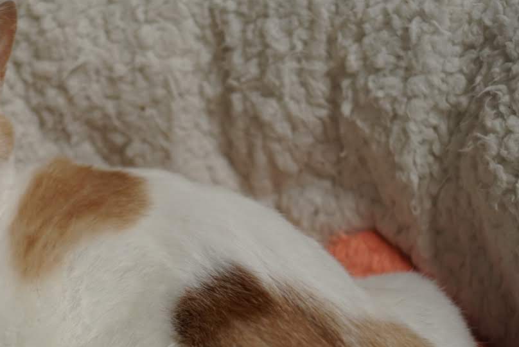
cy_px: 284
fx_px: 1039
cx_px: 92
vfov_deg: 18.8
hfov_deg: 27.4
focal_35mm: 72
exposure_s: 1/30
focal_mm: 24
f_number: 2.5
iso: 250
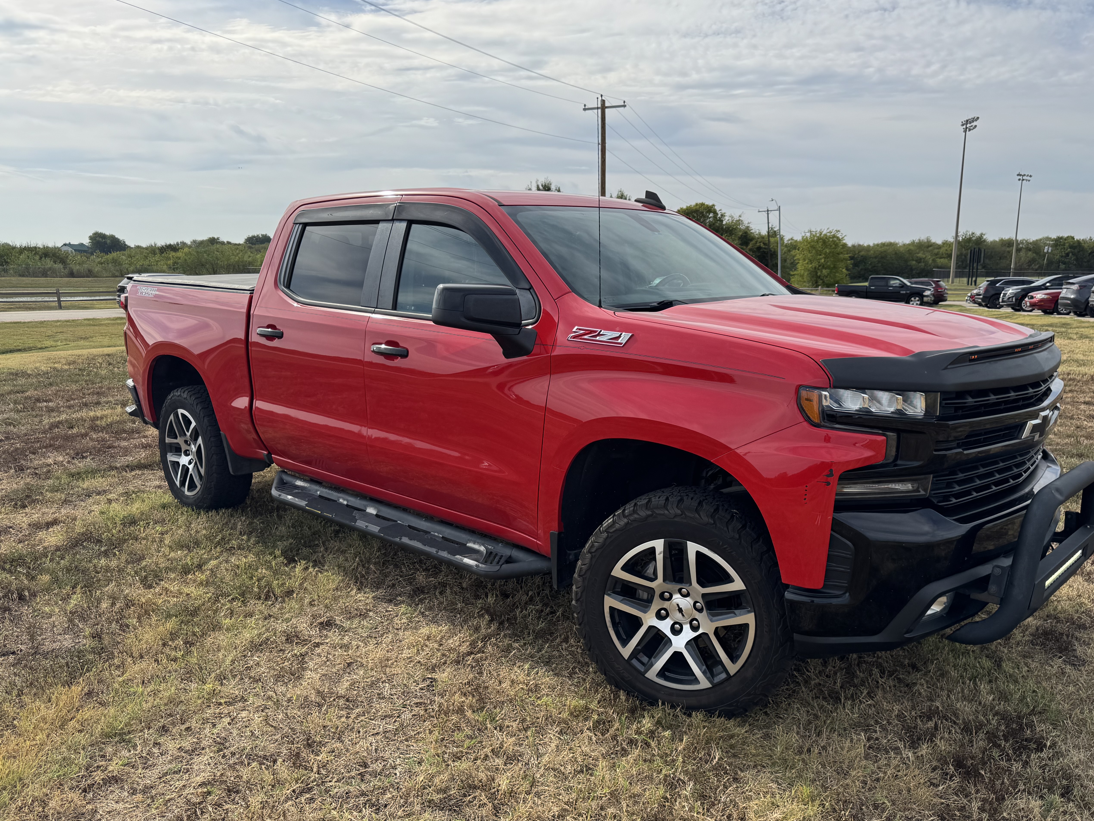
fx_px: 853
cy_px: 447
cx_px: 595
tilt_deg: -11.9
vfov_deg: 51.3
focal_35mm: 27
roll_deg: +0.8
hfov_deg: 65.2
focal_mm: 6.76
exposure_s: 1/4608
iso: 80
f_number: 1.78
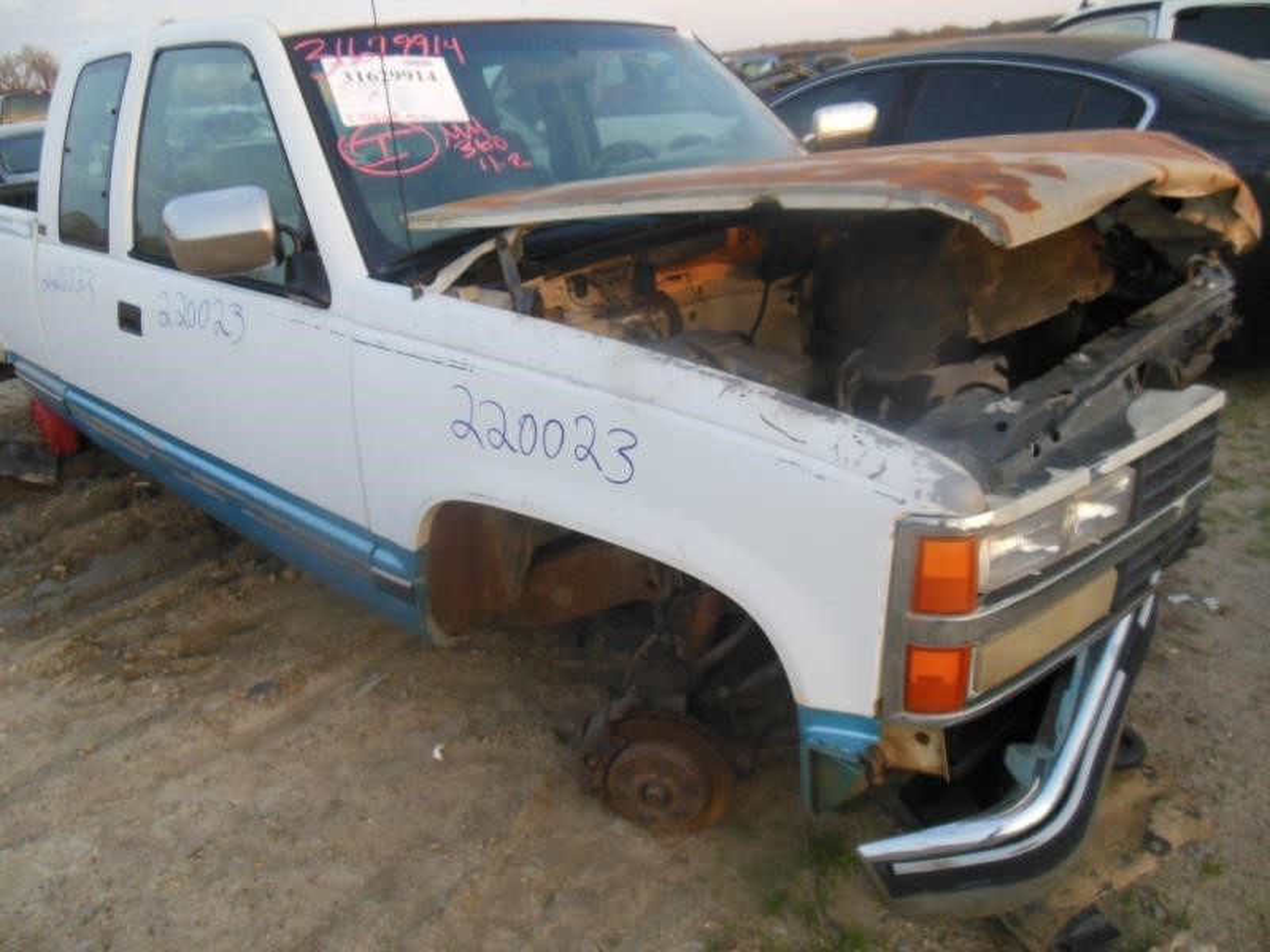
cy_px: 476
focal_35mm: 25
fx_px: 917
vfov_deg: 54.9
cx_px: 635
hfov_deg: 69.4
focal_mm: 4.5
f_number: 3.2
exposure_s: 1/200
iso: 400
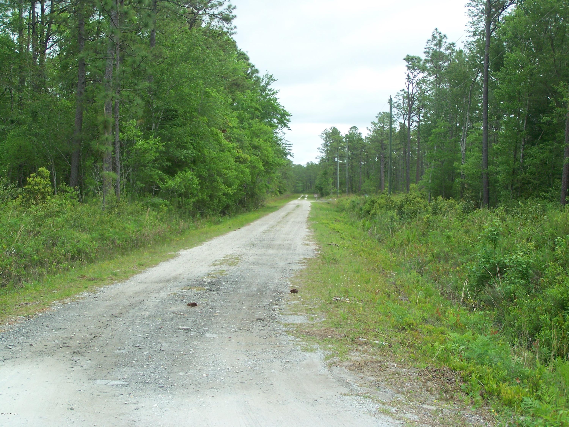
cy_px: 214
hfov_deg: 32.7
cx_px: 284
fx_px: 970
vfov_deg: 24.8
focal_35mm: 59
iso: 64
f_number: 3.1
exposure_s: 1/200
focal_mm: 9.8
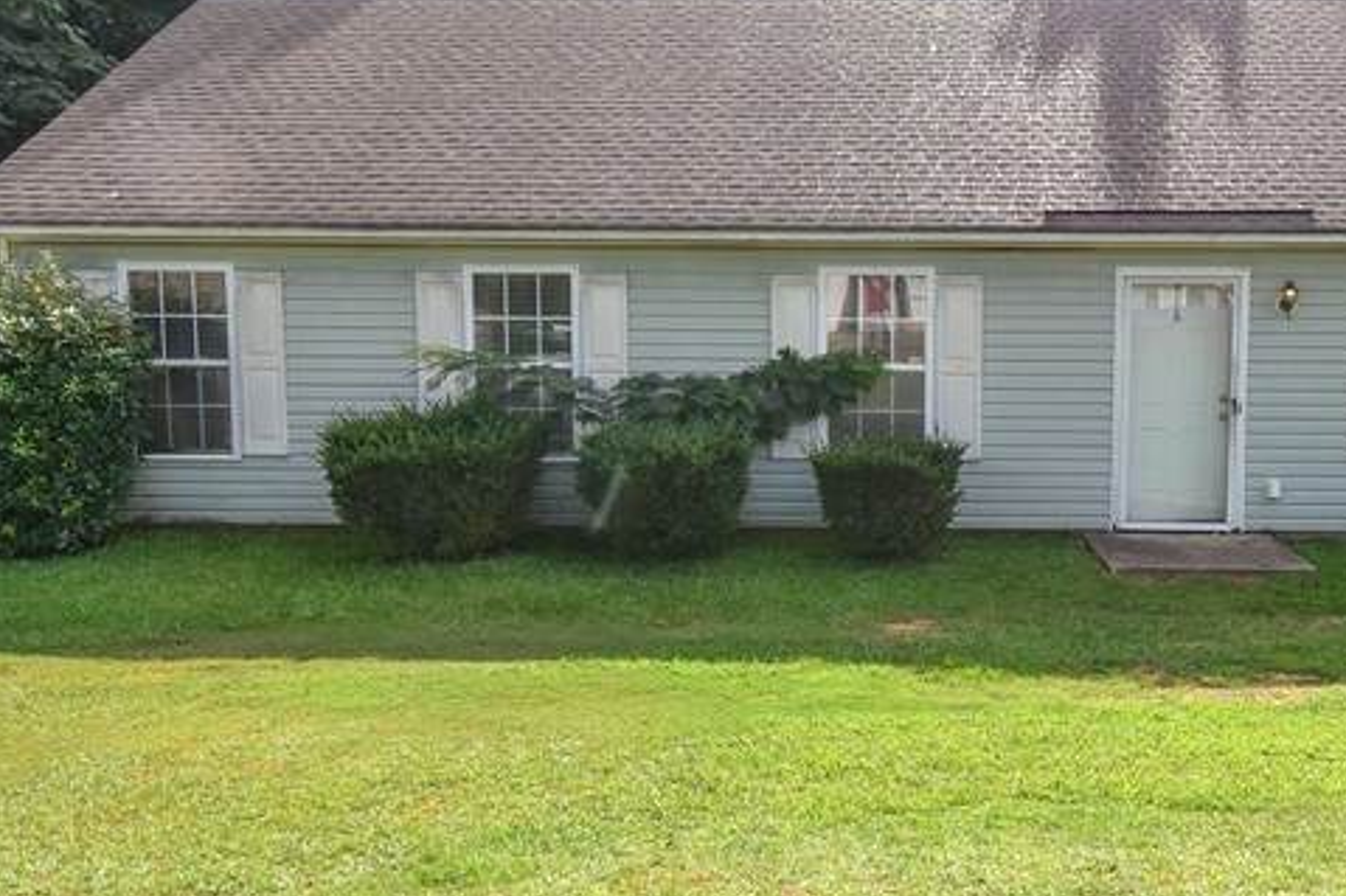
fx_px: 1271
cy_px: 404
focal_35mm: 34
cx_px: 868
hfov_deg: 54.9
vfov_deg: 38.8
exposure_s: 1/250
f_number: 10
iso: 400
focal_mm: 10
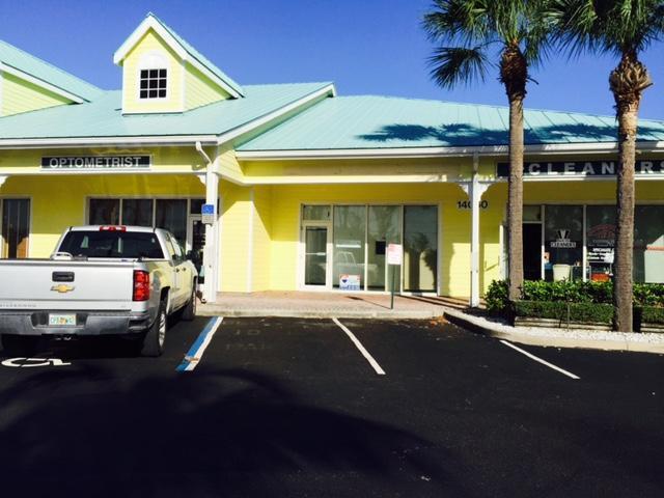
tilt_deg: +0.8
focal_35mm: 29
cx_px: 332
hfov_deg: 61.7
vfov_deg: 48.2
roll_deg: -2.9
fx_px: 556
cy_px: 249
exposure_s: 1/3968
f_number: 2.2
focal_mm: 4.15
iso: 32
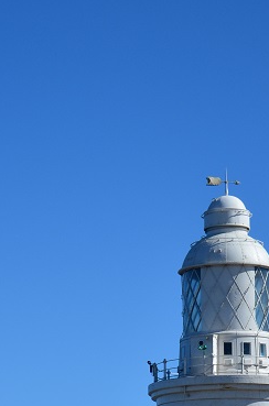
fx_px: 2033
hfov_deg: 7.6
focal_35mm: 180
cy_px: 485
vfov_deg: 11.2
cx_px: 74
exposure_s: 1/1000
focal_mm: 45
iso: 250
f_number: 4.8
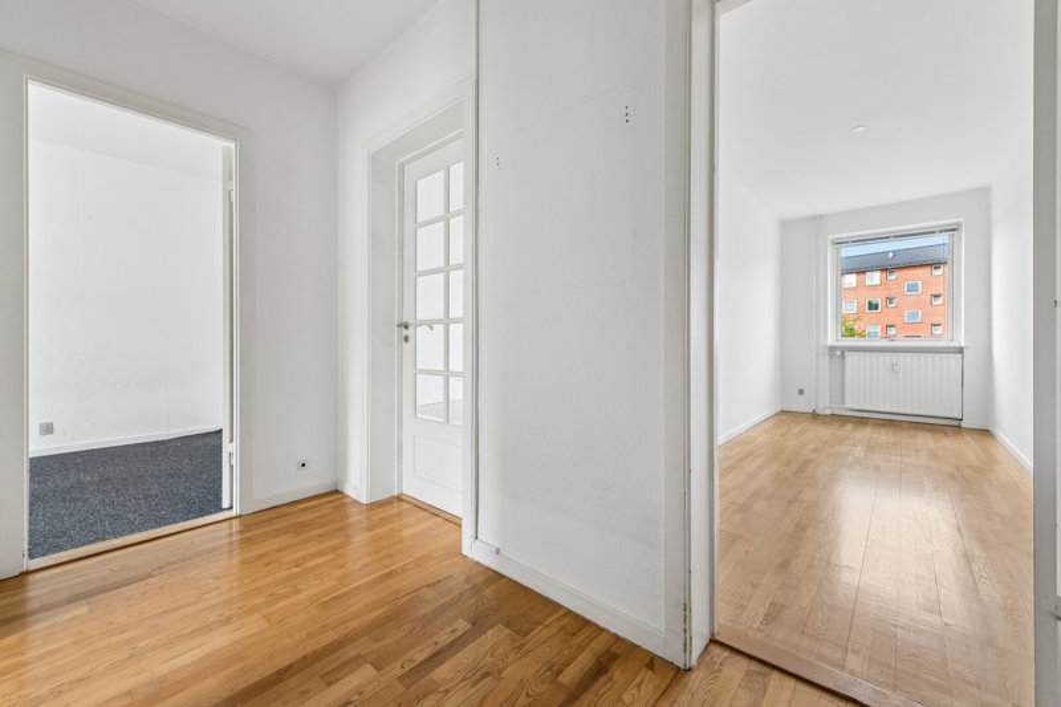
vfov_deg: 81.2
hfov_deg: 104.3
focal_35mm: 14
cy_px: 354
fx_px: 412
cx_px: 530
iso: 320
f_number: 10
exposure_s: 1/10
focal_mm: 14
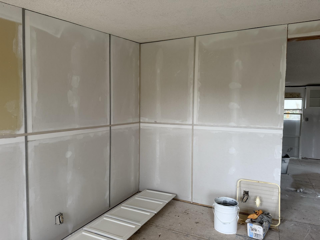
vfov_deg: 56.8
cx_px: 160
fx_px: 222
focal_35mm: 24
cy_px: 120
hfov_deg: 71.6
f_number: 1.78
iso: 200
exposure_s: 1/71
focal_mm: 6.76
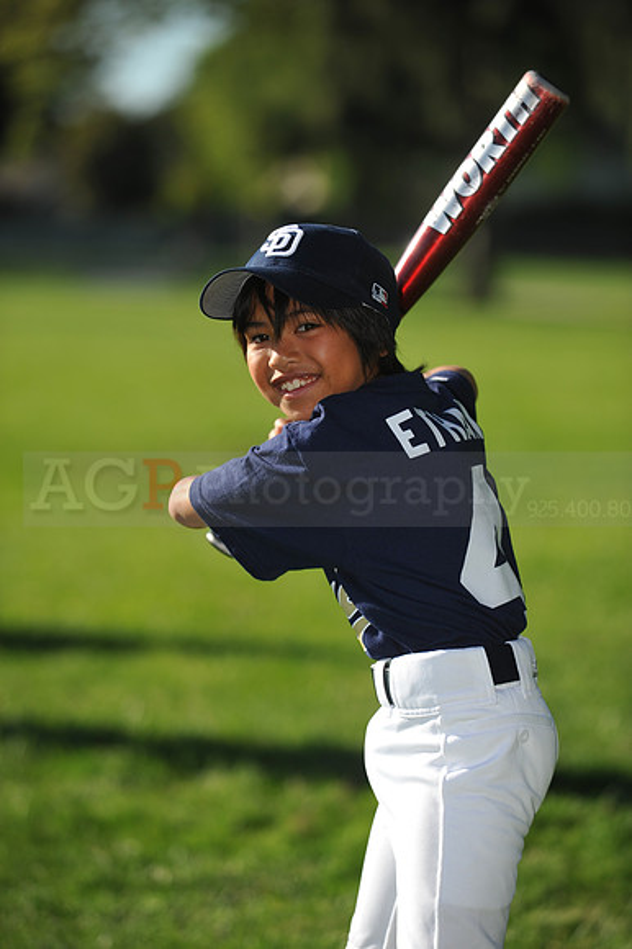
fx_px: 4350
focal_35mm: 165
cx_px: 316
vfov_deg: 12.5
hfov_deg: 8.3
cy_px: 474
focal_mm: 165
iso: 200
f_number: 4
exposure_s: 1/2000
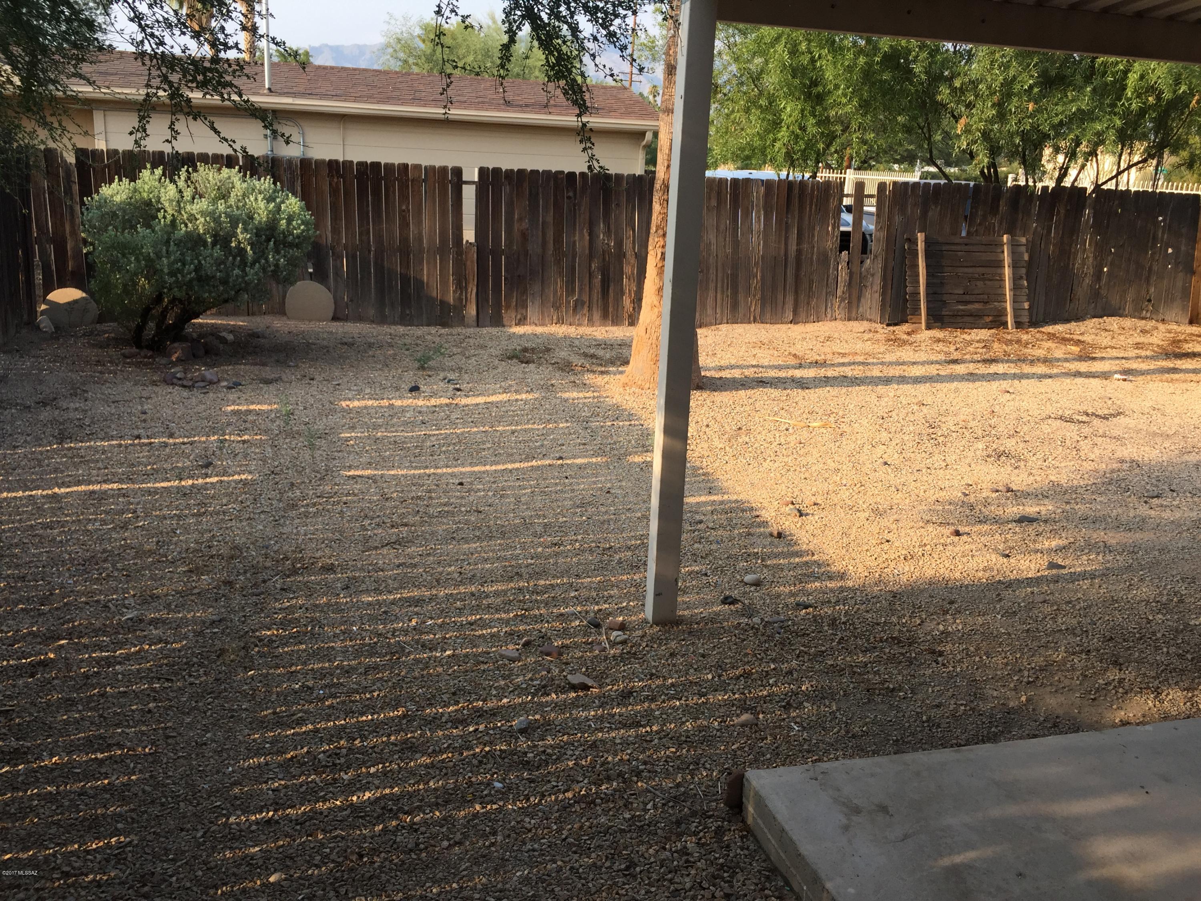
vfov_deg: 48.2
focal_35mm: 29
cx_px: 600
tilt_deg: -15.8
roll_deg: -3.8
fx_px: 1006
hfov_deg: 61.7
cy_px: 450
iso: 32
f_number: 2.2
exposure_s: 1/608
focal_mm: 4.15
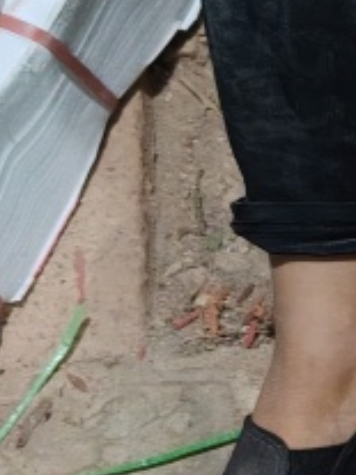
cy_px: 238
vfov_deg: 14.7
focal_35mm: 134
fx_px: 1839
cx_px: 891
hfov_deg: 9.6
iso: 1043
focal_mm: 4.84
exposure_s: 1/25
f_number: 1.88
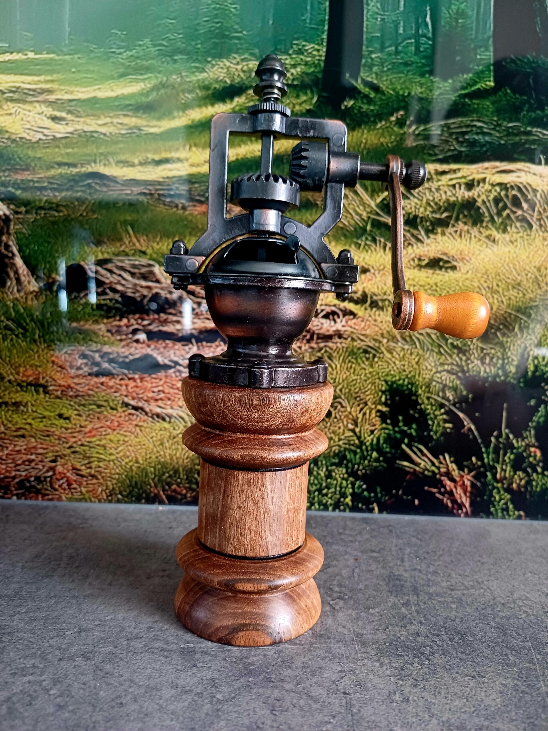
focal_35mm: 25
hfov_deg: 54.9
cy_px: 366
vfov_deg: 69.4
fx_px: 528
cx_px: 274
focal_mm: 4.65
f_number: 1.8
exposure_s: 1/33.4
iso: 320
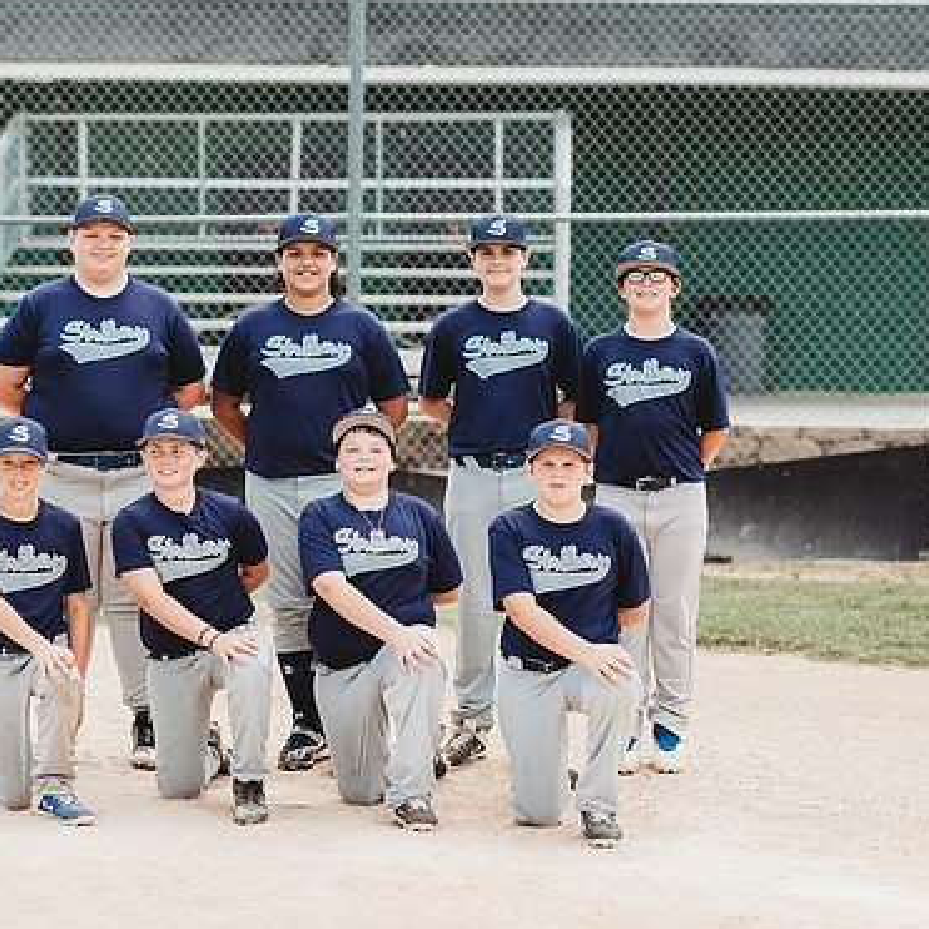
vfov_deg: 15.4
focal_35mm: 113
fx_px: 3431
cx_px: 343
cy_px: 459
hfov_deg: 15.4
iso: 100
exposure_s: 1/500
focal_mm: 85
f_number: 2.8
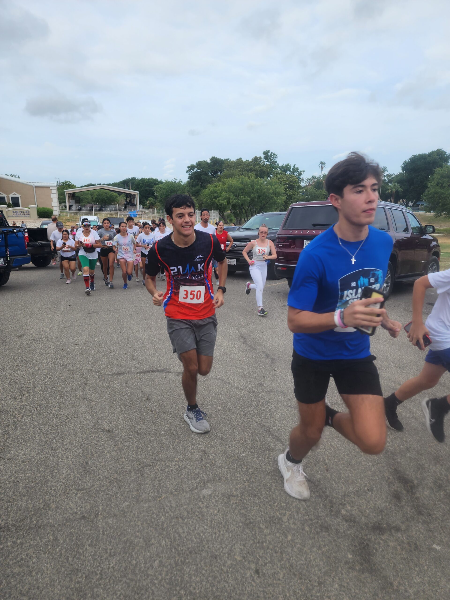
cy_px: 300
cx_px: 225
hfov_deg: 58.9
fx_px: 399
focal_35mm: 23
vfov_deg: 73.9
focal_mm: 6.4
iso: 12
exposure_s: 1/684
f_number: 1.8
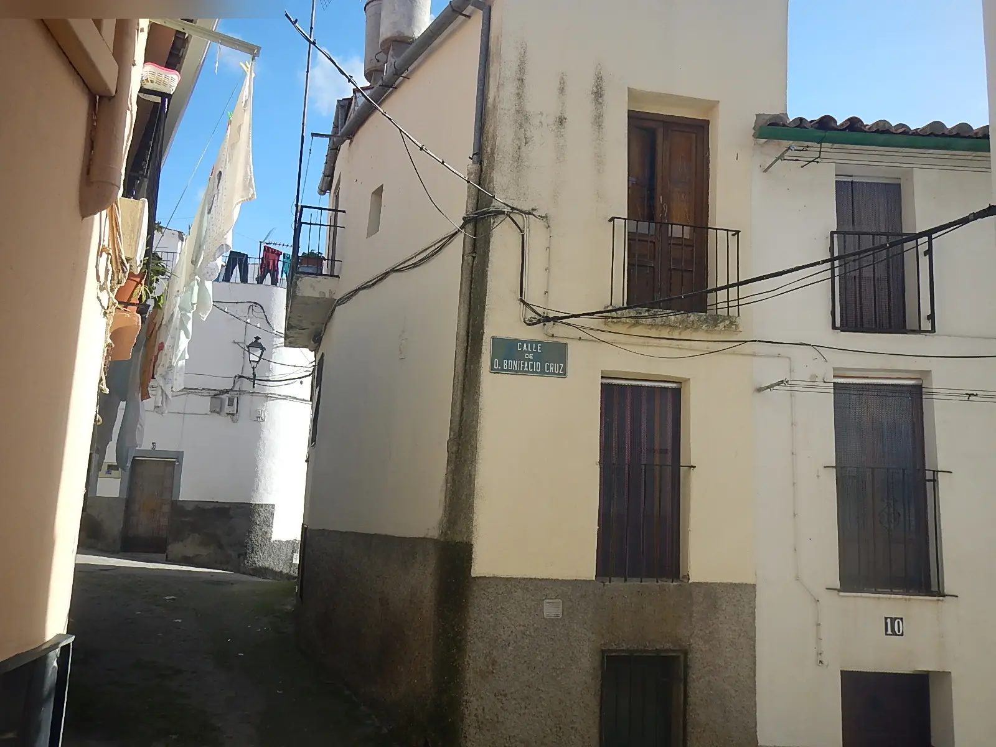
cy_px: 374
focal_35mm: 28
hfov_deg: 63.4
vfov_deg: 49.7
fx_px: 806
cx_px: 498
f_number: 3.9
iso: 125
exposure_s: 1/640
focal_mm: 5
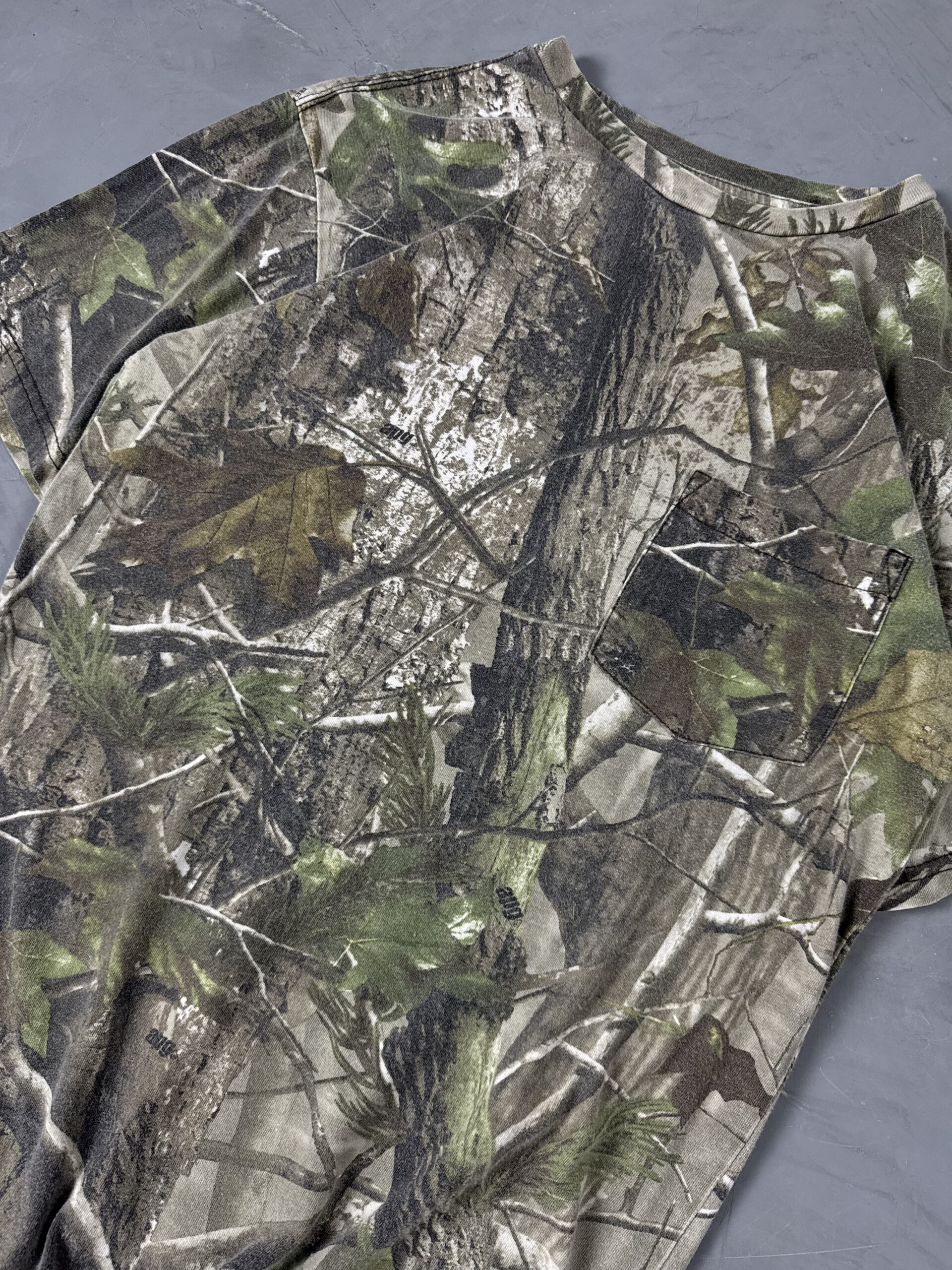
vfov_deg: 71.6
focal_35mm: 24
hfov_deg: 56.8
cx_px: 476
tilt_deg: -79.7
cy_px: 635
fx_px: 880
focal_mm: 6.76
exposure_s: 1/120
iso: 200
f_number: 1.78
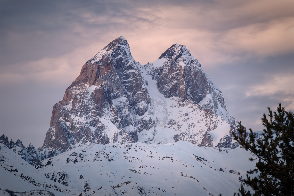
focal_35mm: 166
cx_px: 147
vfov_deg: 8.3
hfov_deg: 12.4
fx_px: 1356
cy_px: 98
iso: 500
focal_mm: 110.6
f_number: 11
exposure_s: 1/340
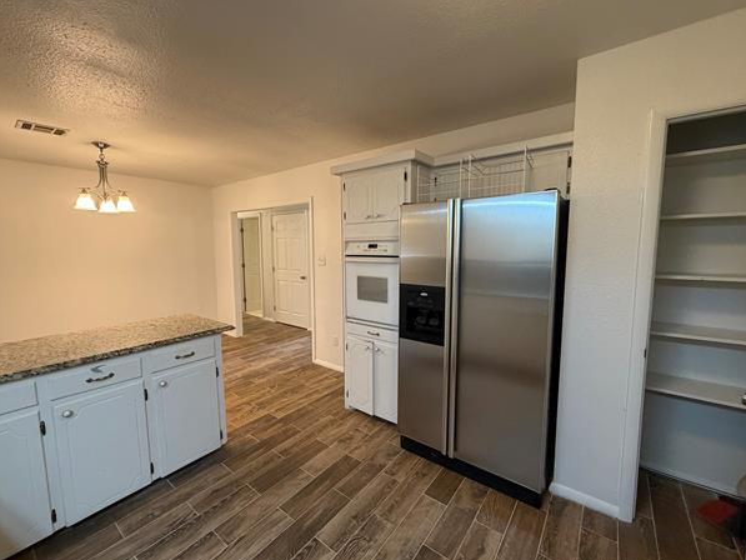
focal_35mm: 15
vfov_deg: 81.8
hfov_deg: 98.1
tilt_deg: -6.1
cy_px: 278
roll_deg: -0.6
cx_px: 357
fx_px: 323
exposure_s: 1/60
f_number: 2.2
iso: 400
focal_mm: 2.22
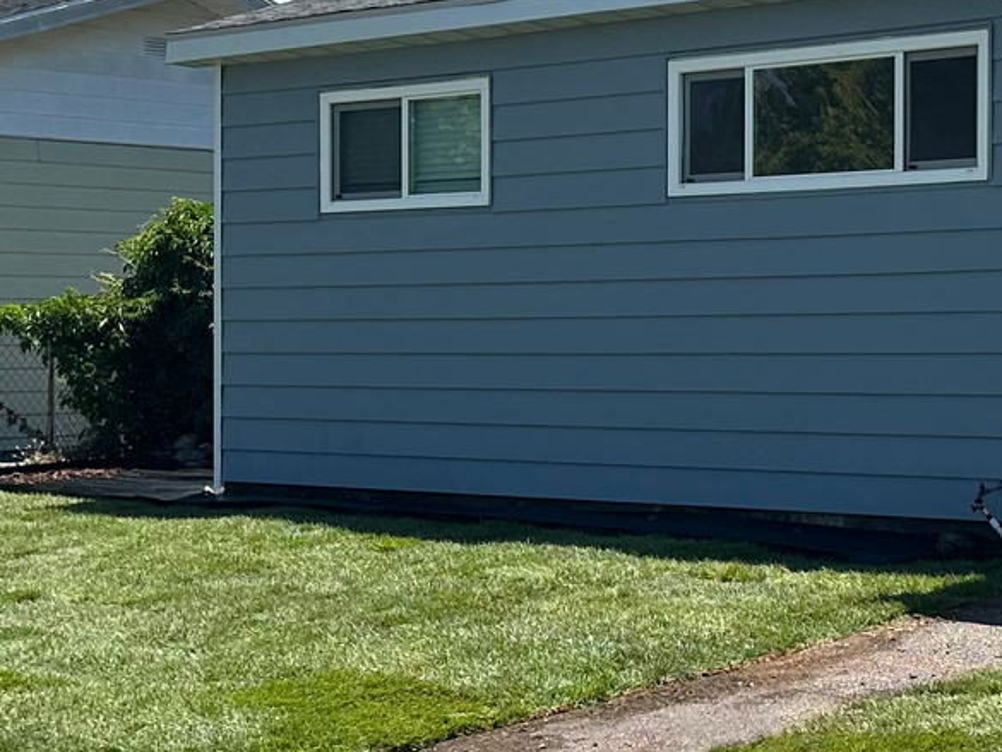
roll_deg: -0.2
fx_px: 2432
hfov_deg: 22.9
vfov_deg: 17.6
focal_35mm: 84
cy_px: 336
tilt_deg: +1.1
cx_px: 822
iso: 80
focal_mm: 6.86
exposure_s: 1/5848
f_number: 1.78
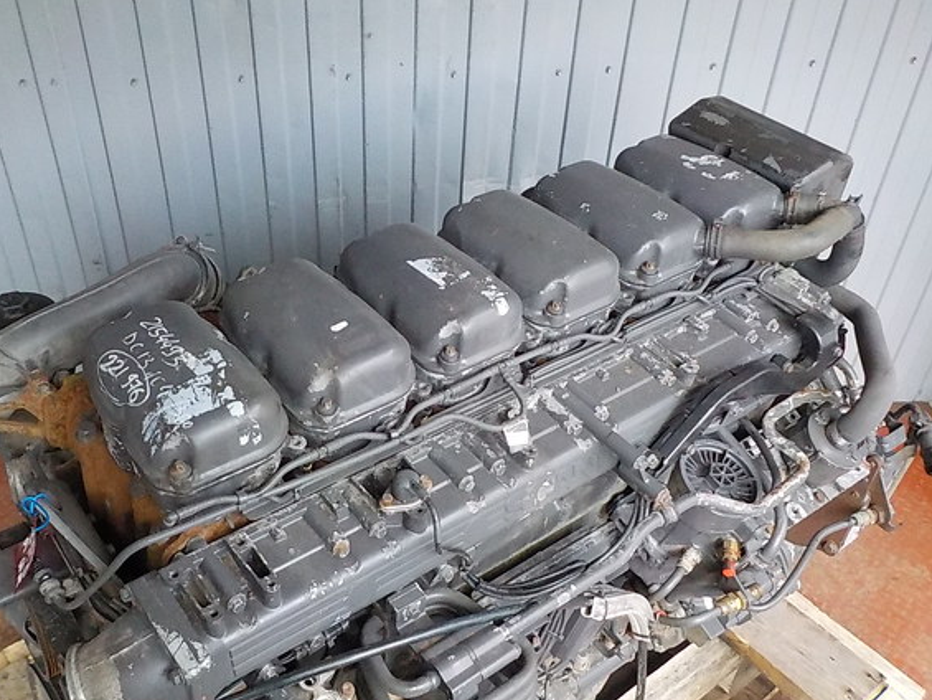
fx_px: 916
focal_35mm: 34
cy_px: 329
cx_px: 406
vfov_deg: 41.8
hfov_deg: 53.8
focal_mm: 4.1
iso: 800
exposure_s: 1/15
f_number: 3.3
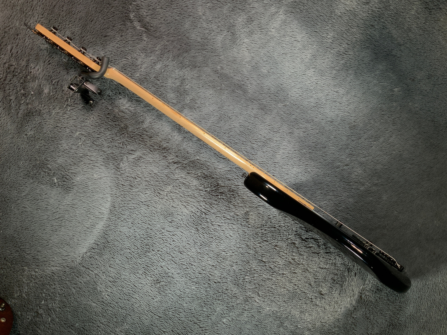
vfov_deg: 48.2
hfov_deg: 61.7
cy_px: 168
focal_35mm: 29
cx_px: 224
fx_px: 374
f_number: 1.8
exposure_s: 1/104
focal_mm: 3
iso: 32
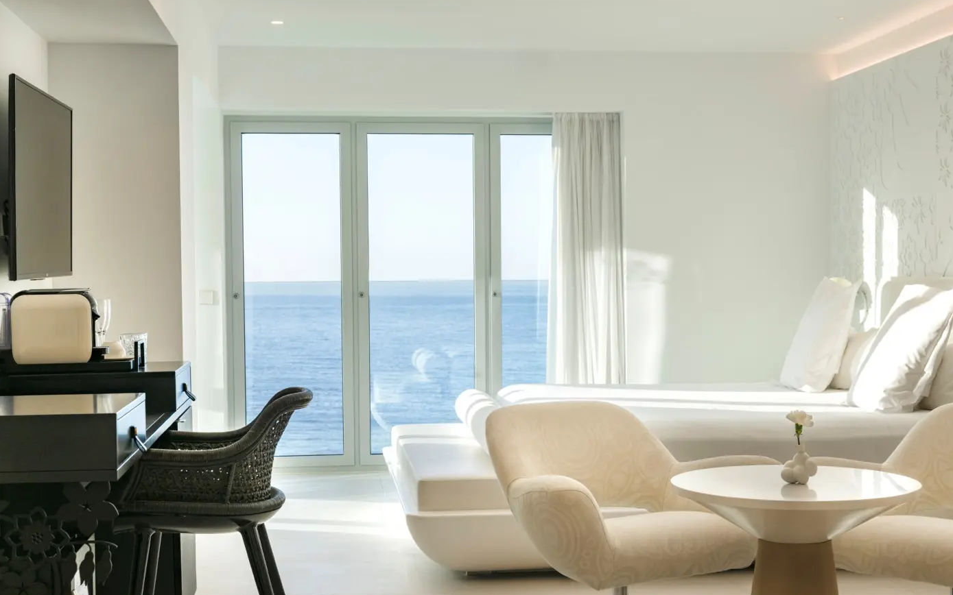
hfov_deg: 37.5
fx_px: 1402
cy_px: 339
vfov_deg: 24.0
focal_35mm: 54
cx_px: 537
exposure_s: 1/160
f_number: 8
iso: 200
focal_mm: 46
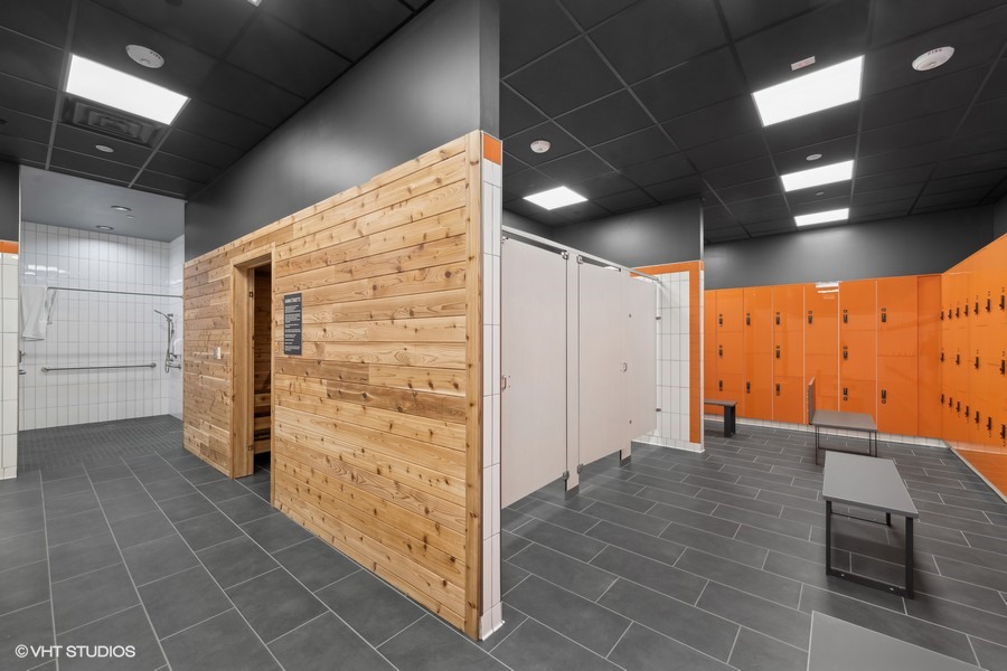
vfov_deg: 81.2
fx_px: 392
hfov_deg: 104.3
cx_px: 504
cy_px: 336
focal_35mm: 14
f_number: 8
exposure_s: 1/13
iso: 200
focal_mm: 14
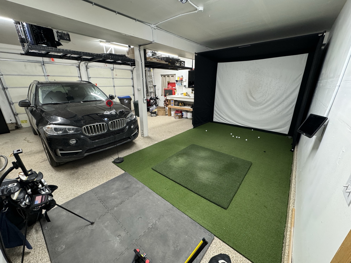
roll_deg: -0.3
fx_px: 142
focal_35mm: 14
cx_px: 176
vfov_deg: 85.7
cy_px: 132
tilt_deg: -18.5
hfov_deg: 102.1
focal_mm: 2.22
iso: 250
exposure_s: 1/60
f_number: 2.2
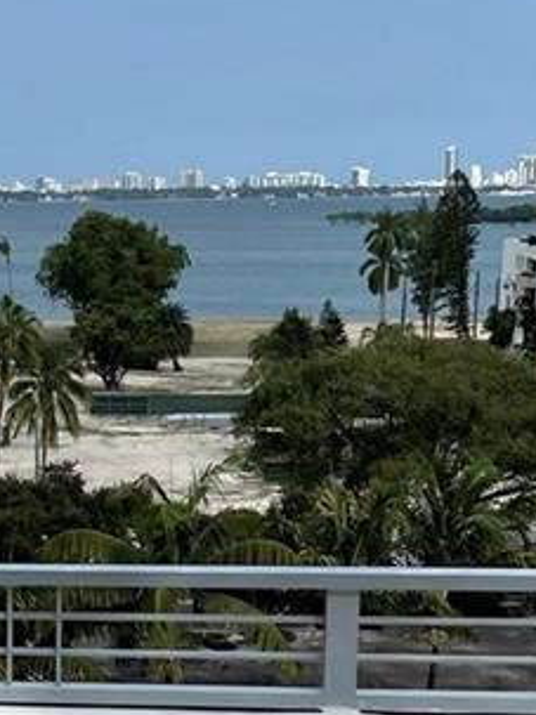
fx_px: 2128
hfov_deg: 13.8
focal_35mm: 103
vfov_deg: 18.6
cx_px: -168
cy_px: 703
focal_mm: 5.1
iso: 32
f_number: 1.6
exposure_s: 1/4202
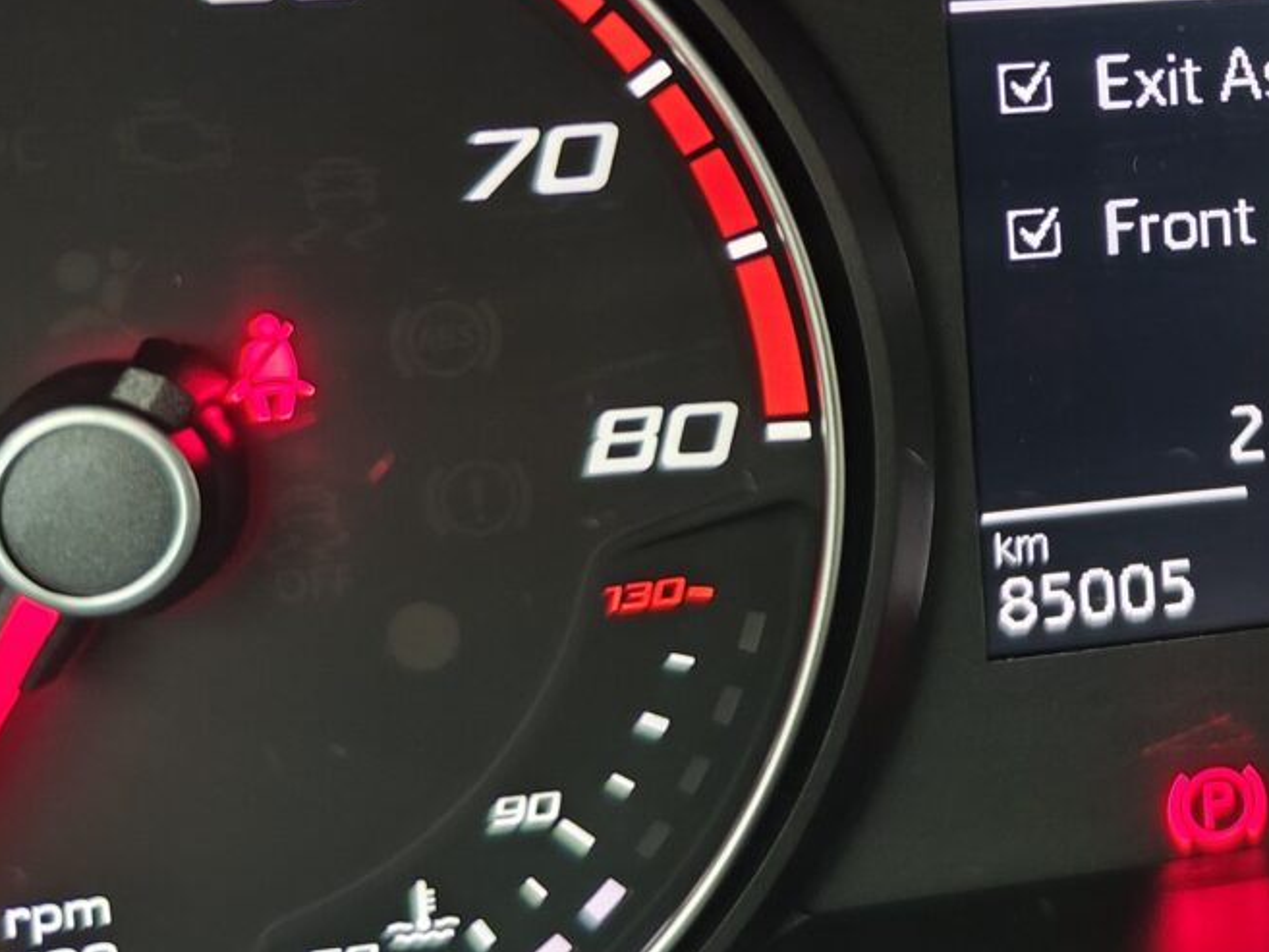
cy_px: 118
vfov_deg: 25.4
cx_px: 1107
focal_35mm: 56
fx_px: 2053
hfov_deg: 32.8
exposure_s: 1/33.3
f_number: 1.69
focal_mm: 7.01
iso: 4349
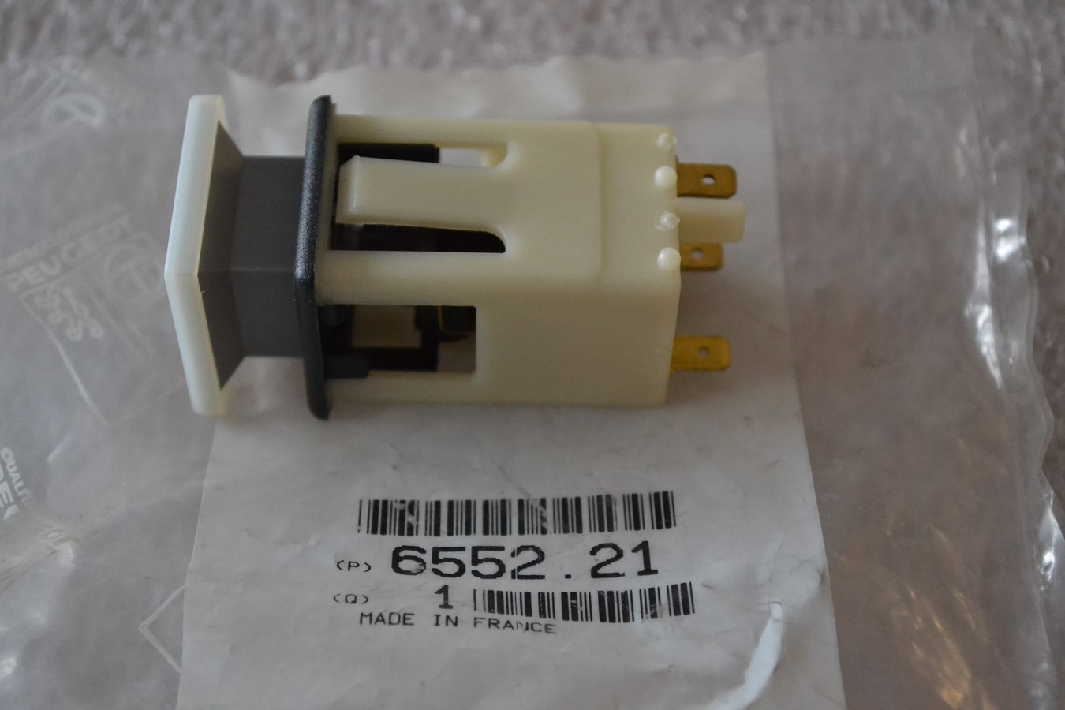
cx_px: 532
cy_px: 355
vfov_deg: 19.7
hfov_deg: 29.2
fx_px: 2041
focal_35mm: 69
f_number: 5.3
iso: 3200
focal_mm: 46
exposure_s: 1/50
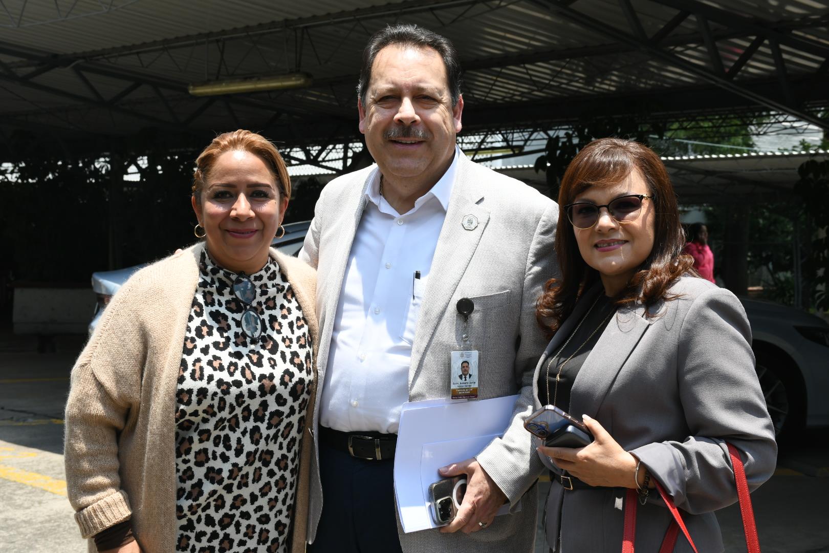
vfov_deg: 23.8
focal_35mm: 57
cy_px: 276
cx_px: 414
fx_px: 1312
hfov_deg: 35.1
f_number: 10
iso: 200
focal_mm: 38
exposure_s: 1/200
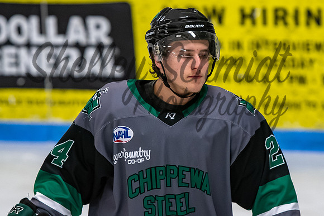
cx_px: 178
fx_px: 3577
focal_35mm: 397
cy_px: 110
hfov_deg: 5.2
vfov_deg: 3.5
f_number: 3.5
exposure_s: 1/800
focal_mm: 190
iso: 2500
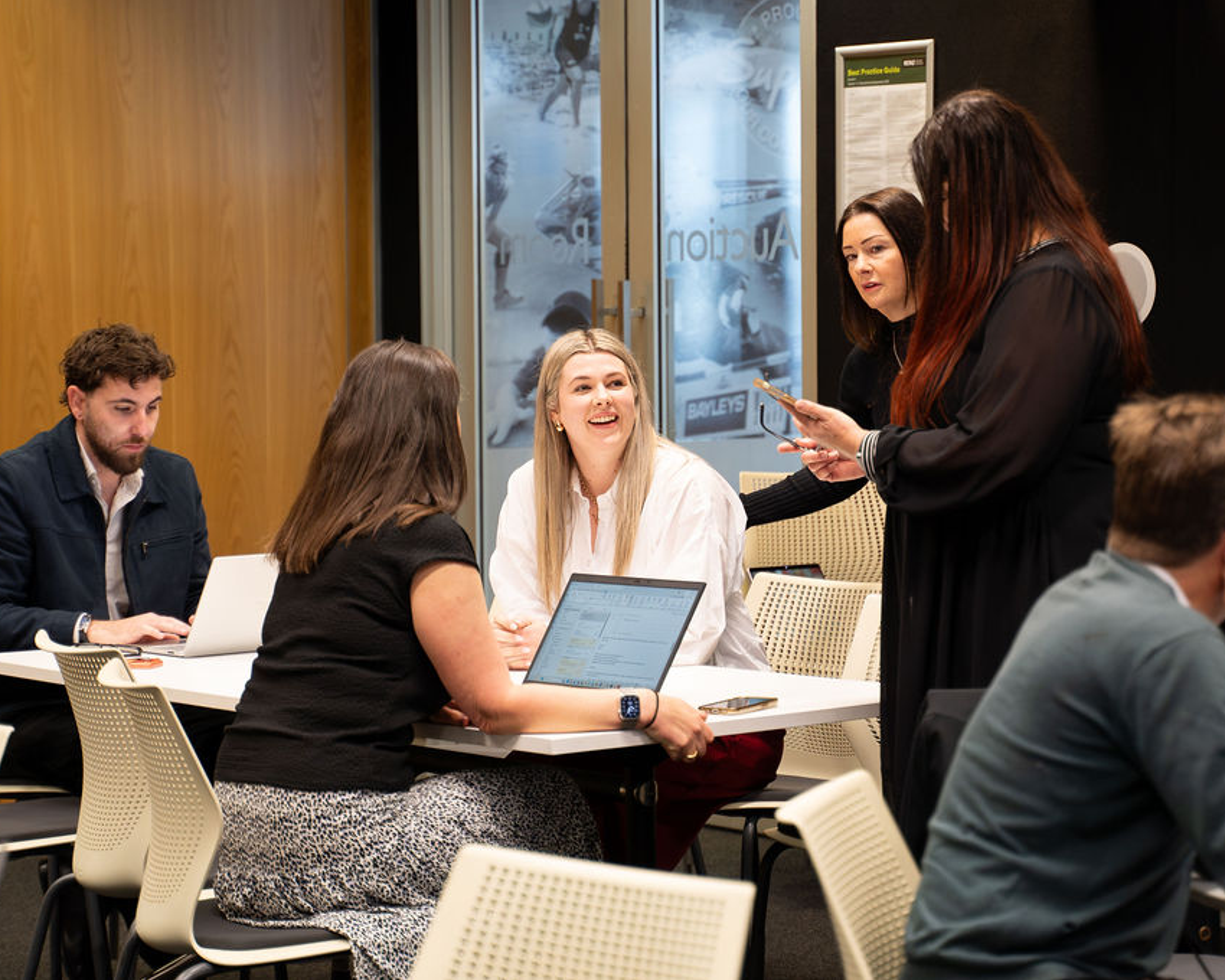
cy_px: 459
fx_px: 3626
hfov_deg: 19.2
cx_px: 610
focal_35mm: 100
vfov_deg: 15.4
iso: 2500
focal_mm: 68
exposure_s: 1/160
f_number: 3.2
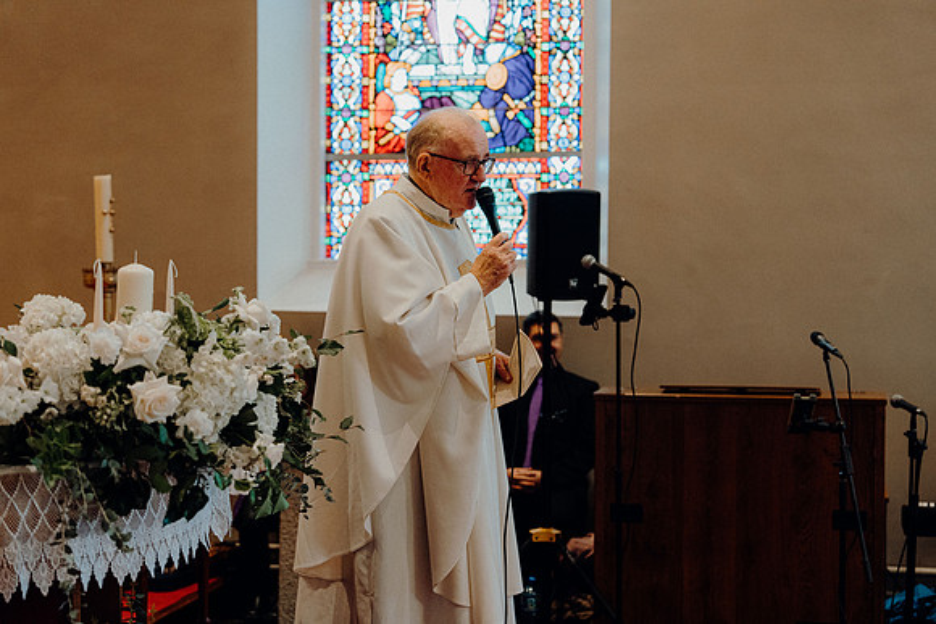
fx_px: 1820
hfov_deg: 28.8
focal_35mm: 70
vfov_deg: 19.5
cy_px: 312
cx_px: 468
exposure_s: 1/160
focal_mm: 70
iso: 2500
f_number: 3.2
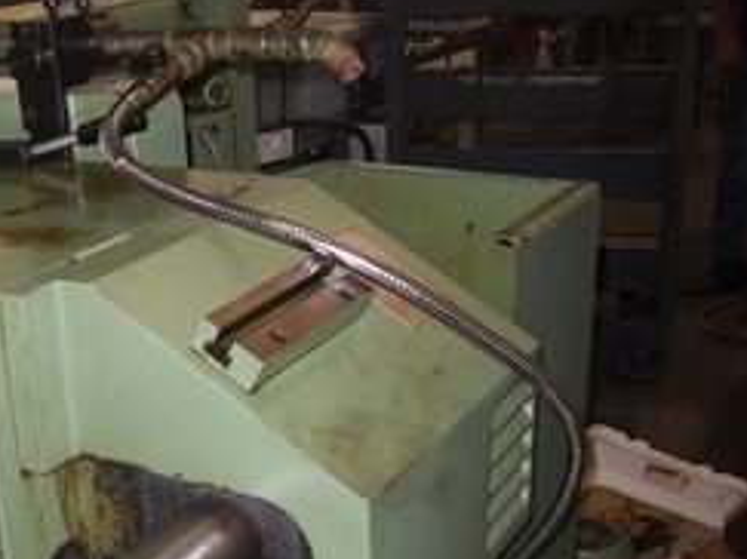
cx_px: 138
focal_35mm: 56
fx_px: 1208
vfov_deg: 25.7
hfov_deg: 33.3
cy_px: 442
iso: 100
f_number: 2.8
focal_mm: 6.3
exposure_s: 1/45
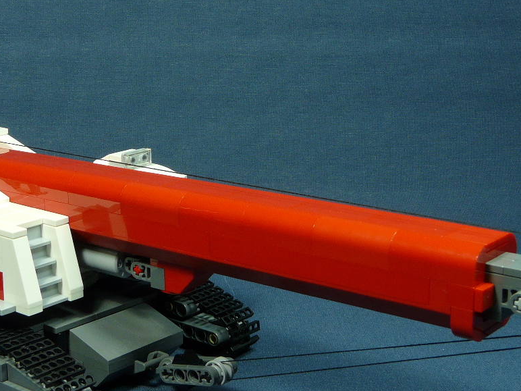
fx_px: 1069
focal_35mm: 71
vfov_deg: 20.7
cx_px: 211
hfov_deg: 27.3
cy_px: 204
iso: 100
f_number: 5
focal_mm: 6.8
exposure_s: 1/6
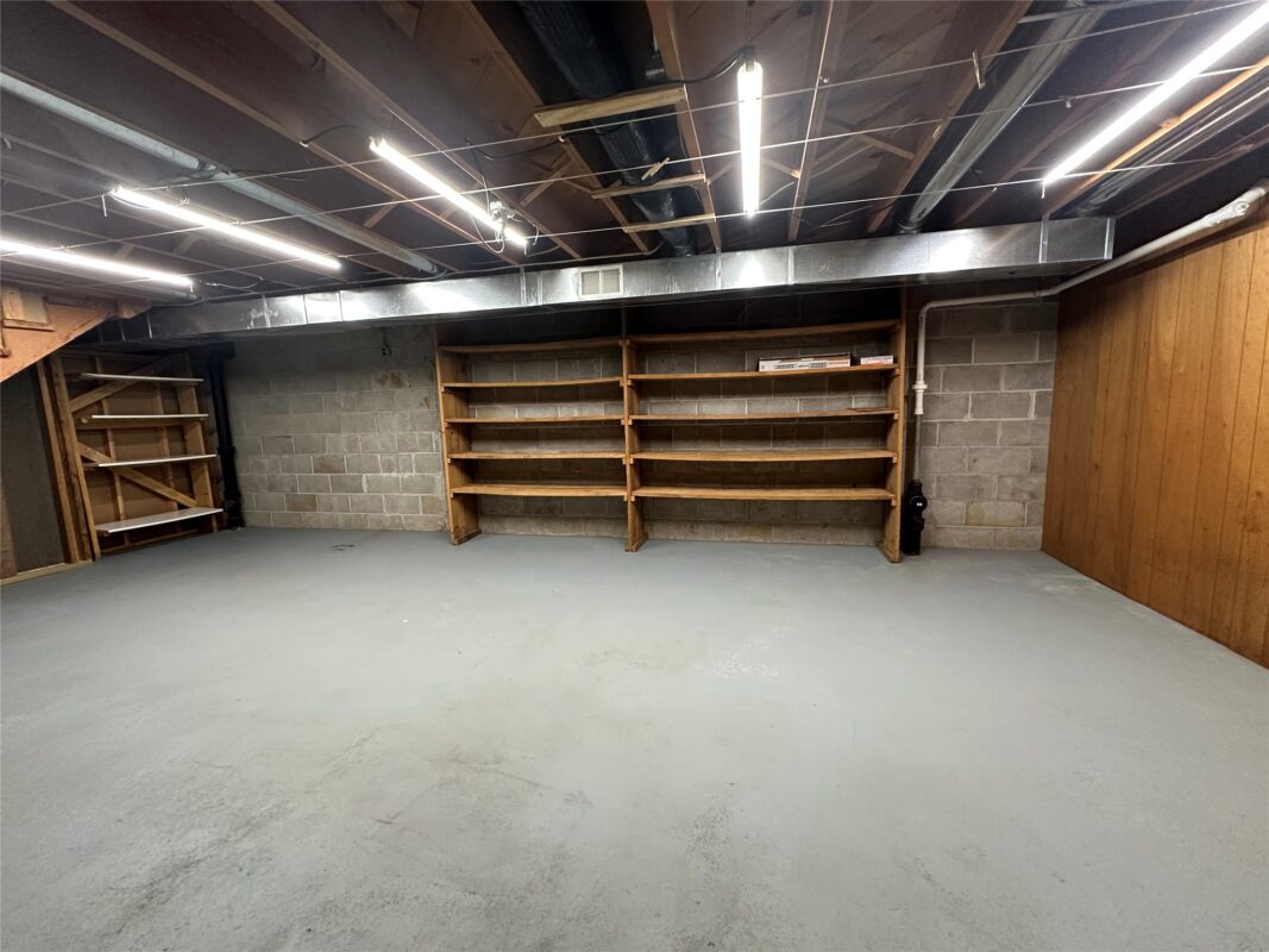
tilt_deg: -7.7
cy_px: 476
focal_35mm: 14
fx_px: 513
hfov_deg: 102.1
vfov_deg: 85.7
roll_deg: +2.4
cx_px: 634
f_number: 2.2
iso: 250
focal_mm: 2.22
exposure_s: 1/120
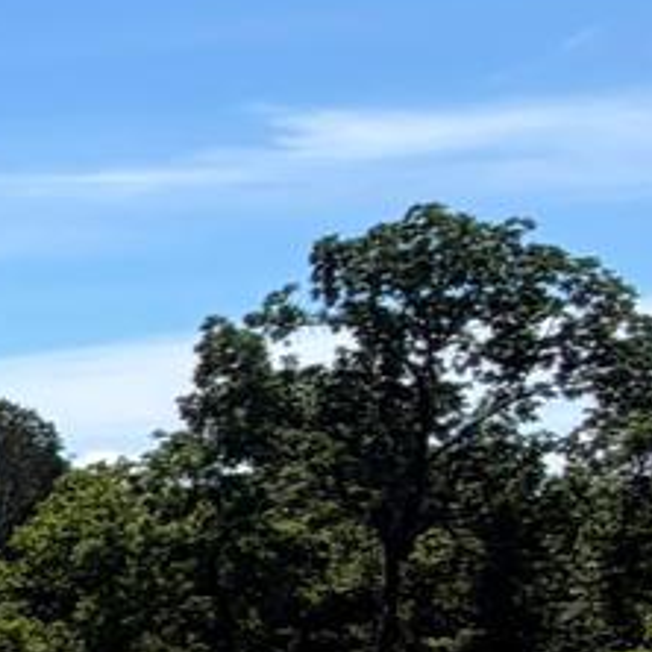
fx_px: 2429
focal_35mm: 114
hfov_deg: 9.3
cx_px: -1639
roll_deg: +0.2
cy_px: 808
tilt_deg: -3.3
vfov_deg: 14.7
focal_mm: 2.22
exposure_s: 1/830
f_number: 2.2
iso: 20
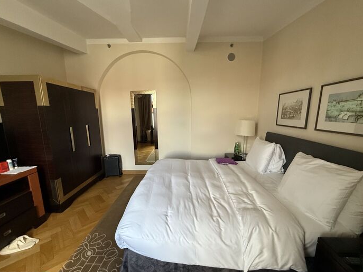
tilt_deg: -8.9
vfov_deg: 81.7
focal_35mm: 15
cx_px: 179
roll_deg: +0.4
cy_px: 142
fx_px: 157
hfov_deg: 98.2
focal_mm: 2.22
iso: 320
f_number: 2.2
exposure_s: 1/99
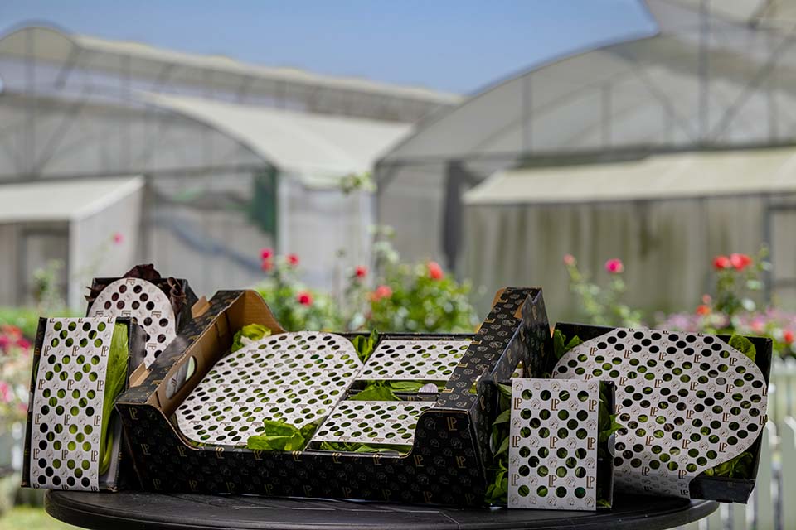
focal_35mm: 79
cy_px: 265
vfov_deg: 17.3
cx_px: 398
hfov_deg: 25.7
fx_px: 1747
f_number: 4.5
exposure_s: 1/400
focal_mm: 79
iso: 100
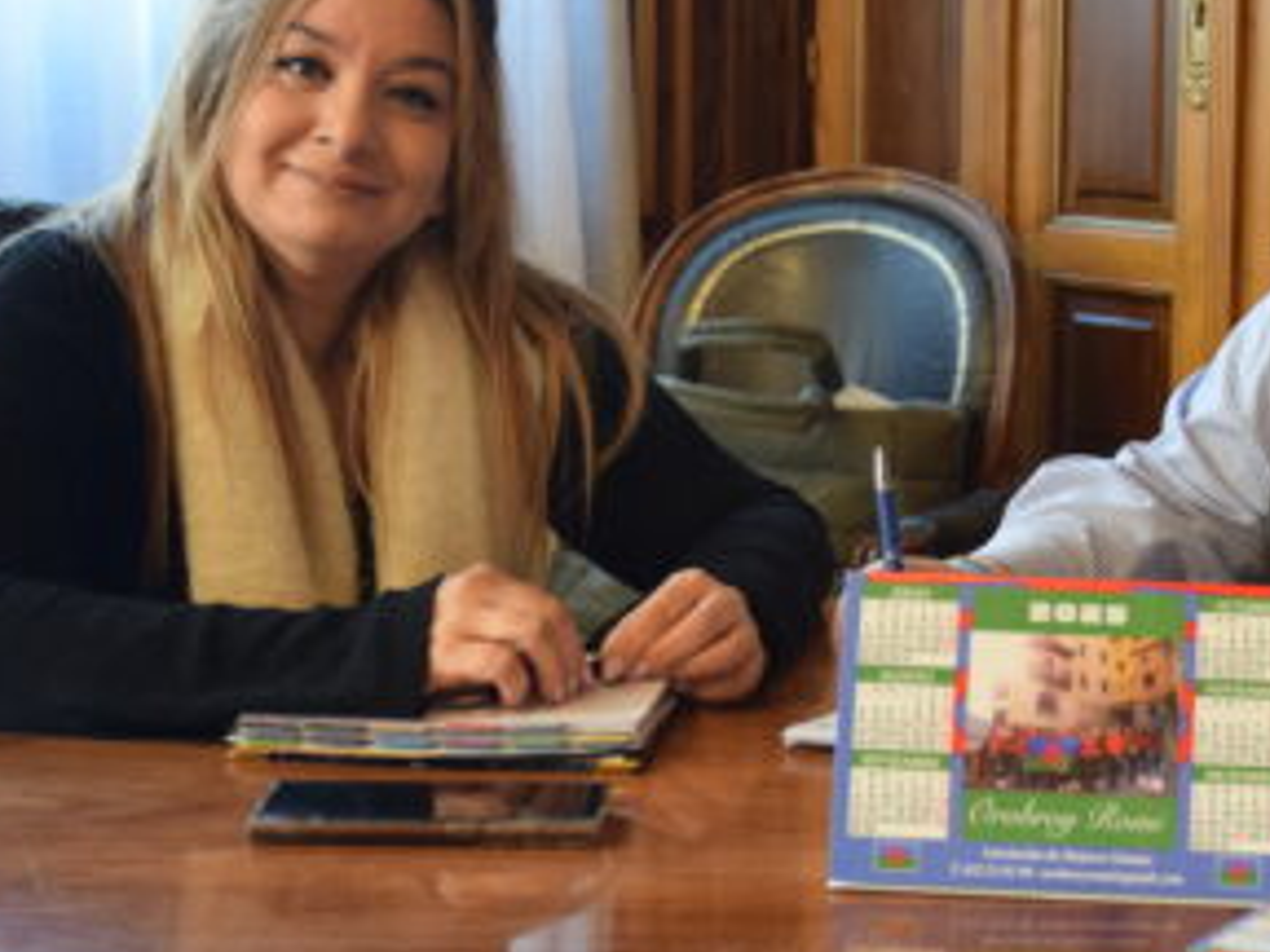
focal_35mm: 78
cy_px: 480
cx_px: 992
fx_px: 2862
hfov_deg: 24.7
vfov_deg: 18.9
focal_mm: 26
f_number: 4
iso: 800
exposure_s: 1/40
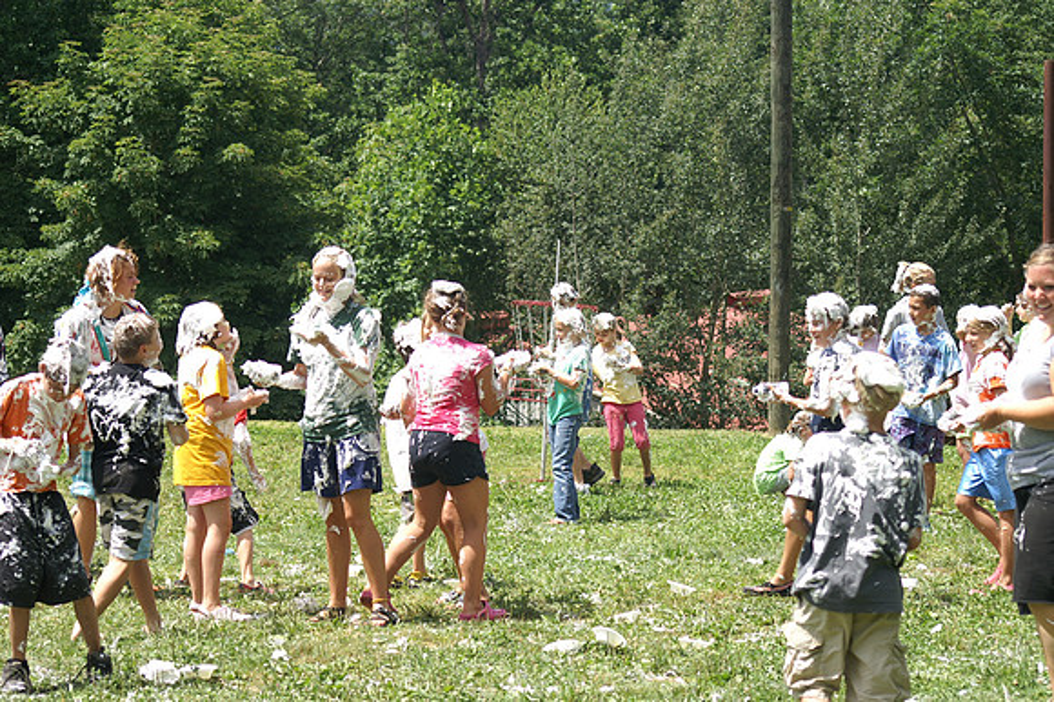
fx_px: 3072
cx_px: 527
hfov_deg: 19.5
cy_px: 351
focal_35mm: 105
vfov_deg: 13.0
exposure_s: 1/320
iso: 100
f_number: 6.3
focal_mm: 70
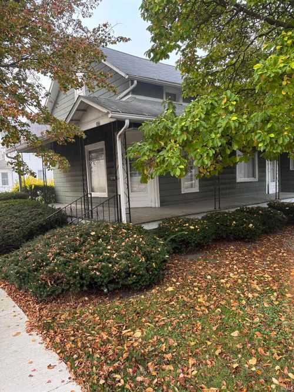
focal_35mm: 26
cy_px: 196
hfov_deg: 53.0
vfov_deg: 67.3
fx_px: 295
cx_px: 147
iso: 64
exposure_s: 1/159
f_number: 1.6
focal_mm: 5.96
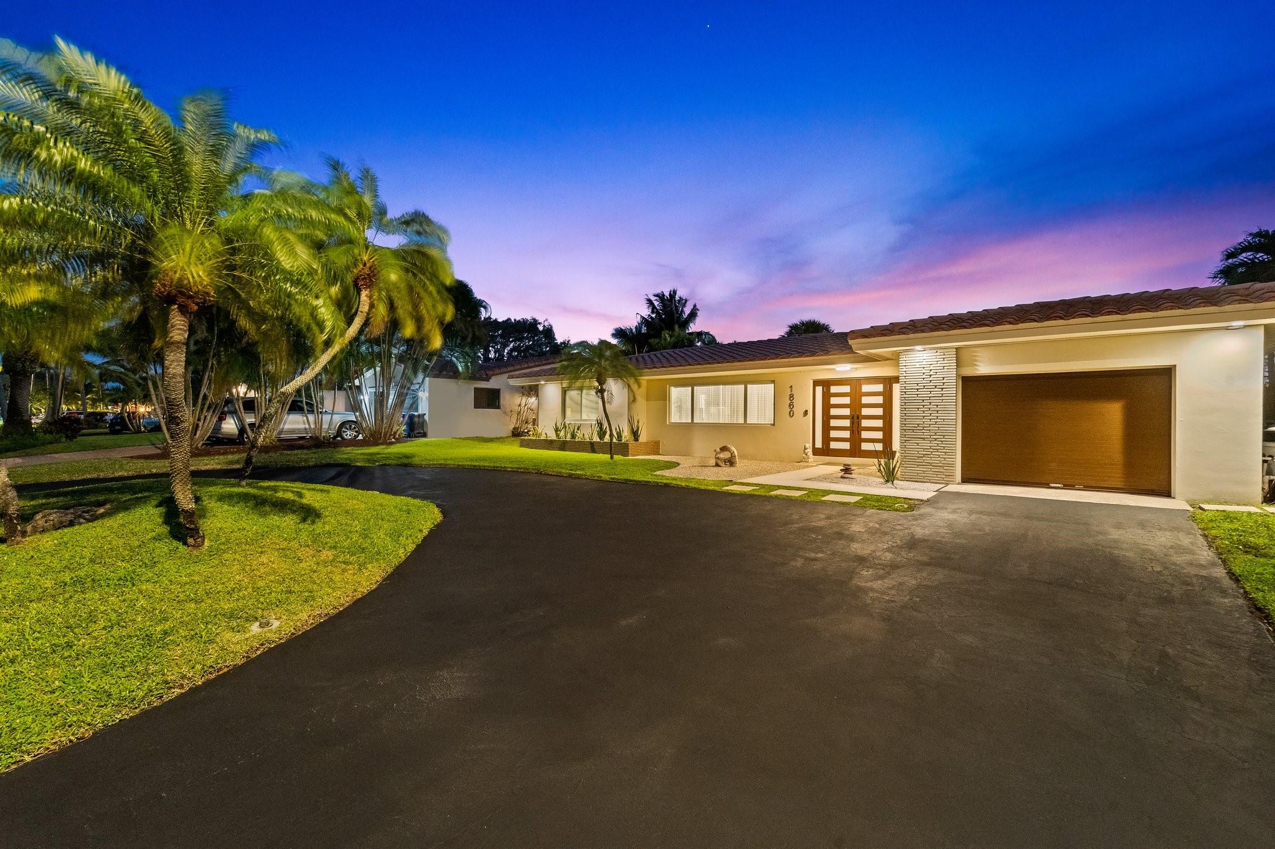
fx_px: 496
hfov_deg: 104.3
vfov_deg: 81.2
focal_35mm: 14
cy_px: 424
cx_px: 638
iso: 3200
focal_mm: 14
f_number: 11
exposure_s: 1/1.67
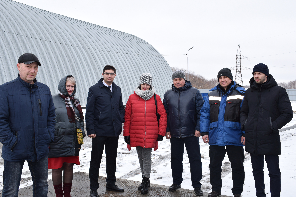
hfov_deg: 51.3
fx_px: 308
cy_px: 98
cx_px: 148
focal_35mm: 38
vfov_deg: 35.5
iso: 100
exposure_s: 1/200
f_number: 9
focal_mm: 25
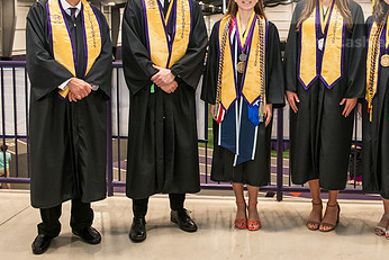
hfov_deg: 37.8
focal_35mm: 52
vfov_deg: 25.7
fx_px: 562
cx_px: 252
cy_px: 66
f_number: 4
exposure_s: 1/200
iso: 2500
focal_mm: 31
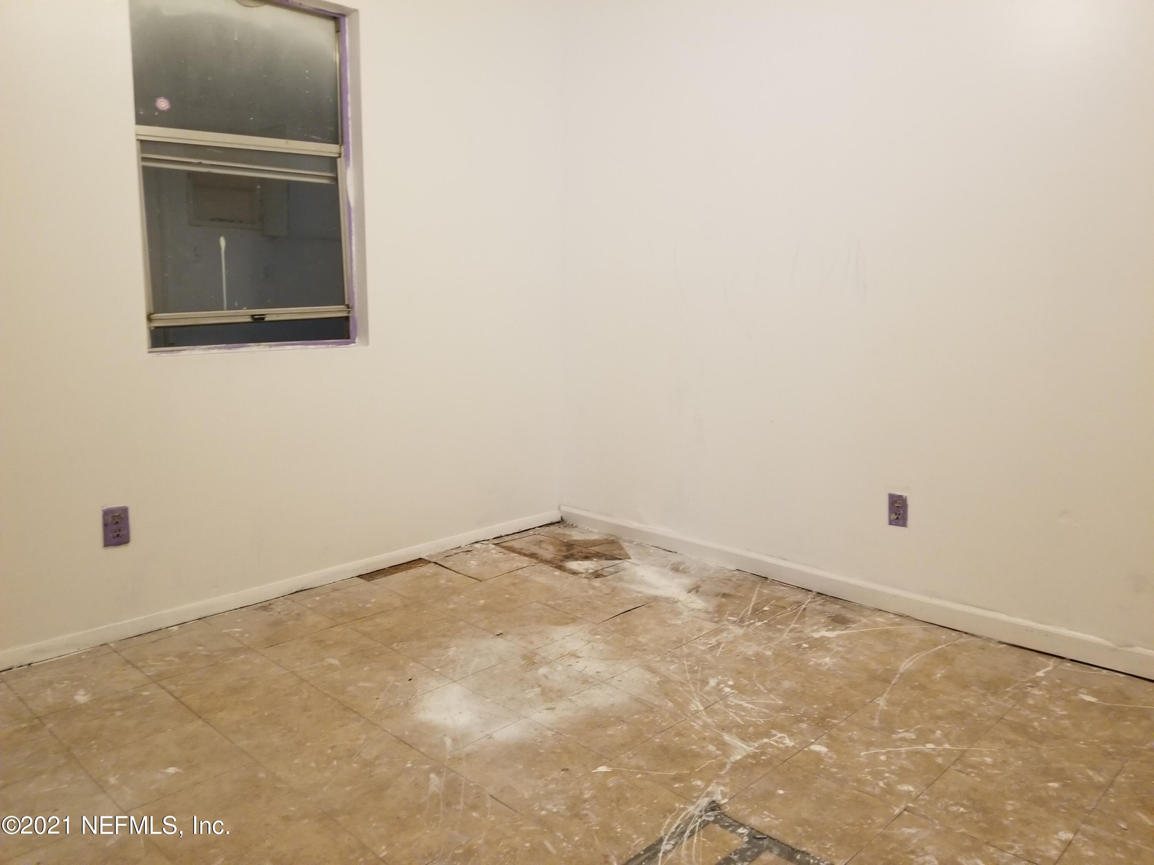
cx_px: 577
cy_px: 432
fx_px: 867
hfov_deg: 67.3
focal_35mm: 26
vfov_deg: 53.1
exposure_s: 1/17
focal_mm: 4.25
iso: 250
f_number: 1.7
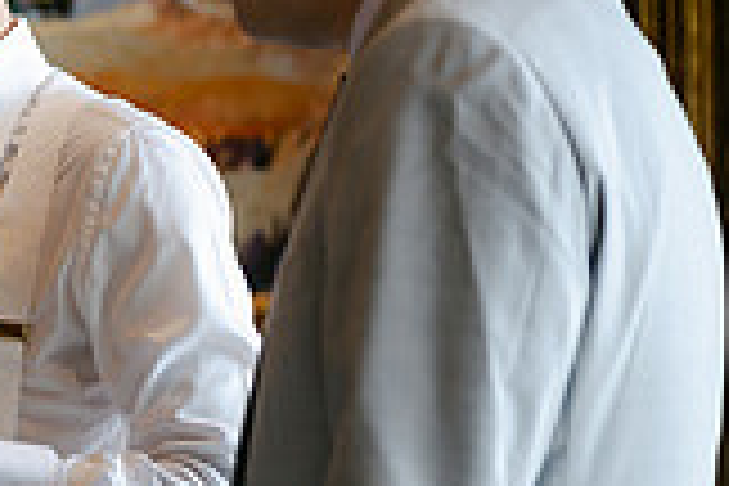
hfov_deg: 11.2
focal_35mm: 179
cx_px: -238
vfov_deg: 7.7
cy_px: 308
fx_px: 3624
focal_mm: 50
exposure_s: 1/125
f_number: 1.8
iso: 200
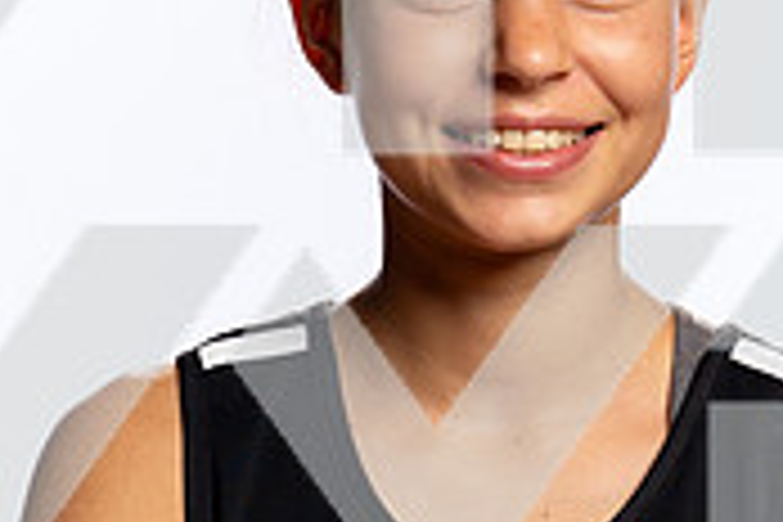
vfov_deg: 6.6
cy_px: 513
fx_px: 4480
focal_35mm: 206
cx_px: 578
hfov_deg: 10.0
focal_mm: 56
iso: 160
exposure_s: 1/250
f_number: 8
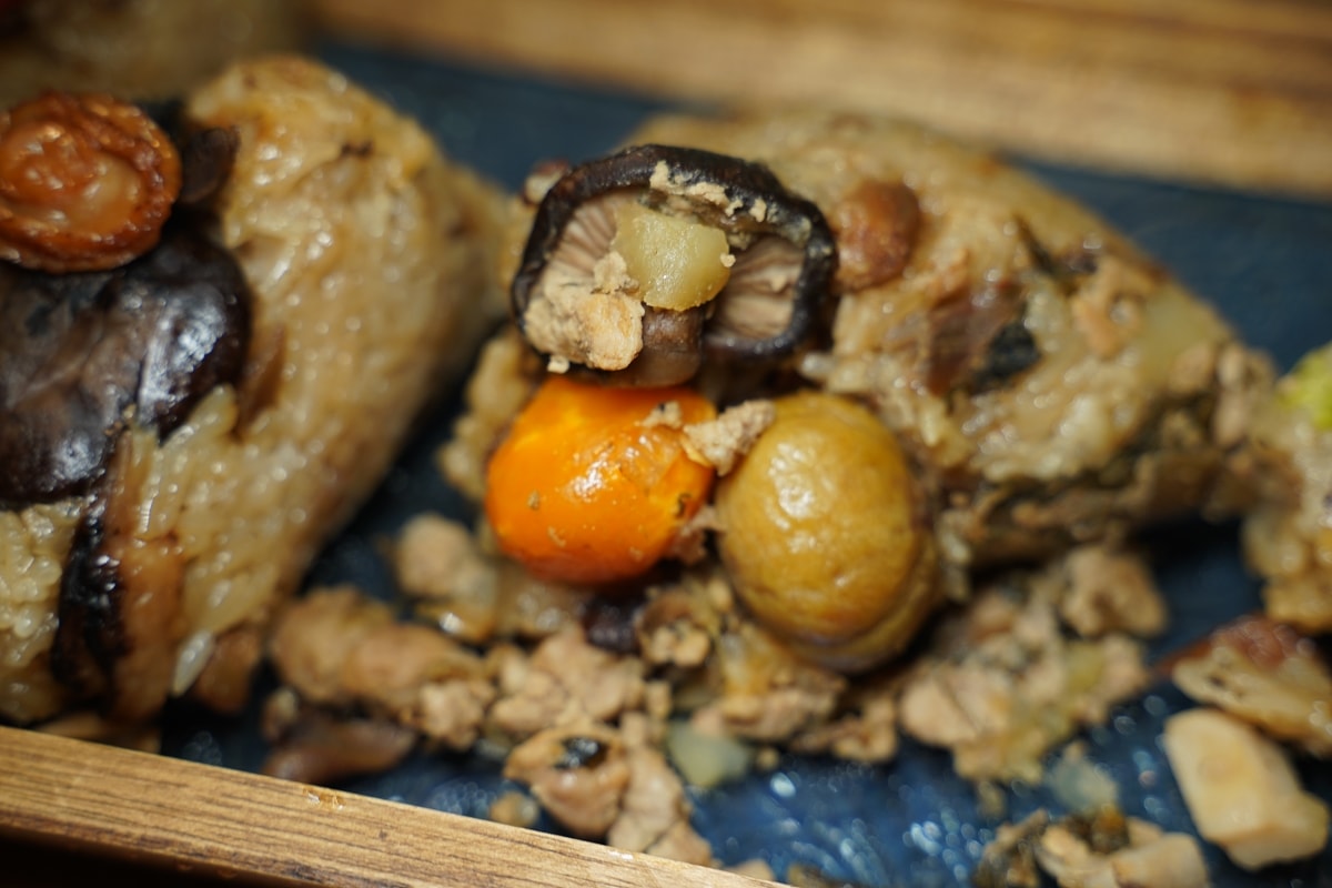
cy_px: 444
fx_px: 2775
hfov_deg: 27.0
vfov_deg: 18.2
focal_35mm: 75
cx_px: 666
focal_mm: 75
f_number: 4
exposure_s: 1/80
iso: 250
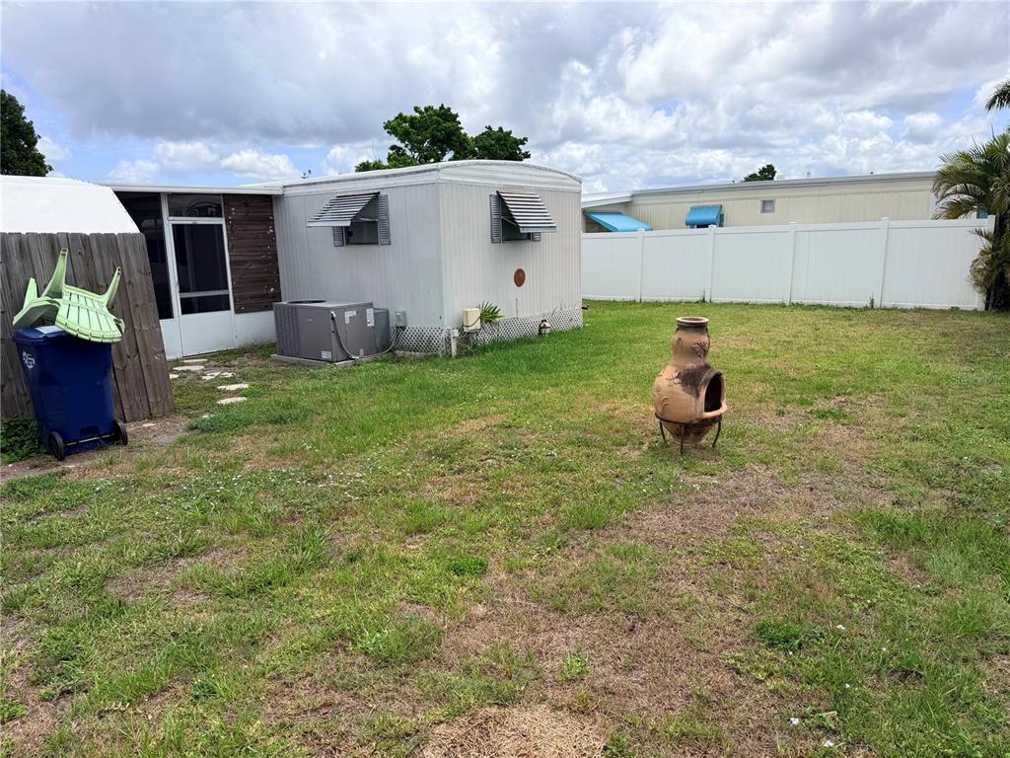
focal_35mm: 24
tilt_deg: -10.6
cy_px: 379
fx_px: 700
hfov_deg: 71.6
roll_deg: +0.5
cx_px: 505
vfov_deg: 56.8
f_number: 1.78
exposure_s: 1/5319
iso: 80
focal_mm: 6.76
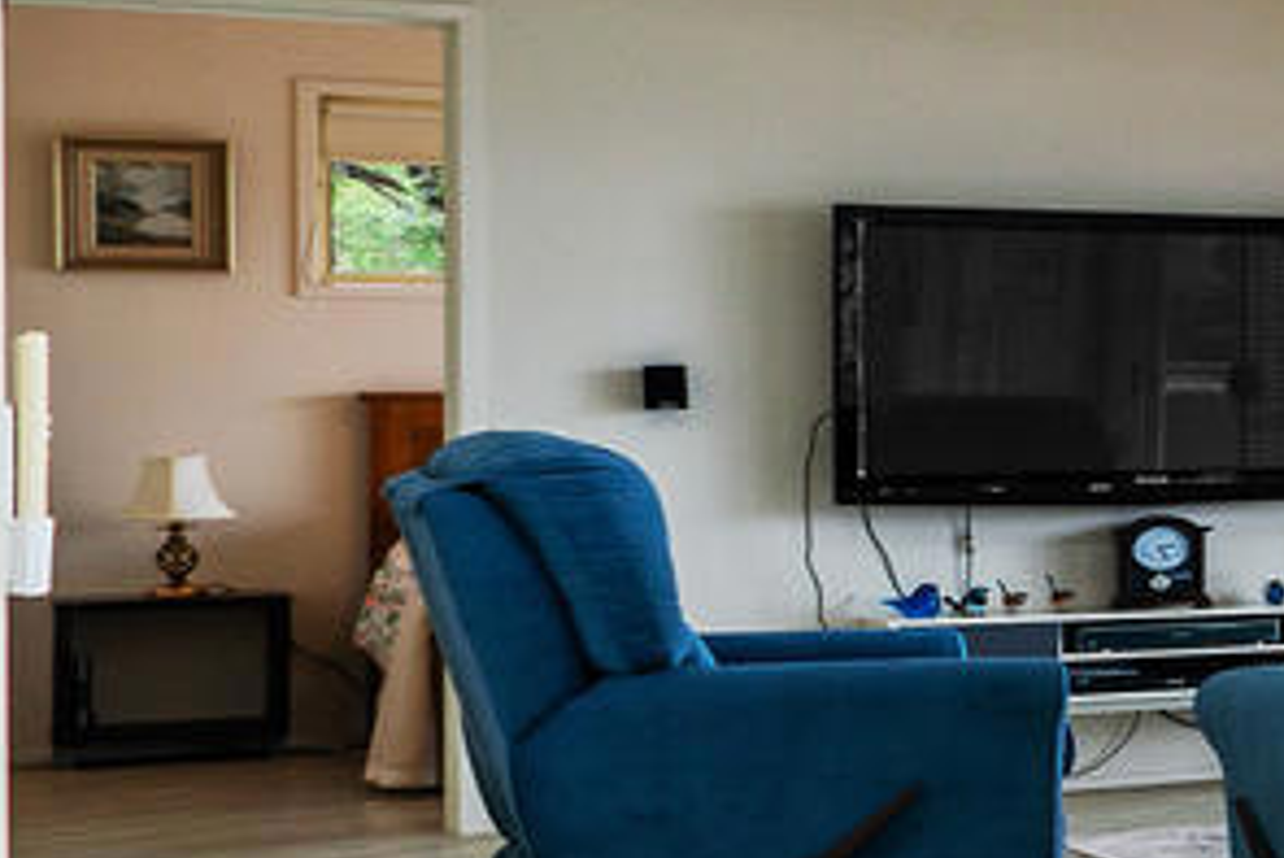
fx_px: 3247
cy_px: 433
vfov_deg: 15.0
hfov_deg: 11.2
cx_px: 3952
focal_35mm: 91
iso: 125
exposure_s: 1/20
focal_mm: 14
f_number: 8
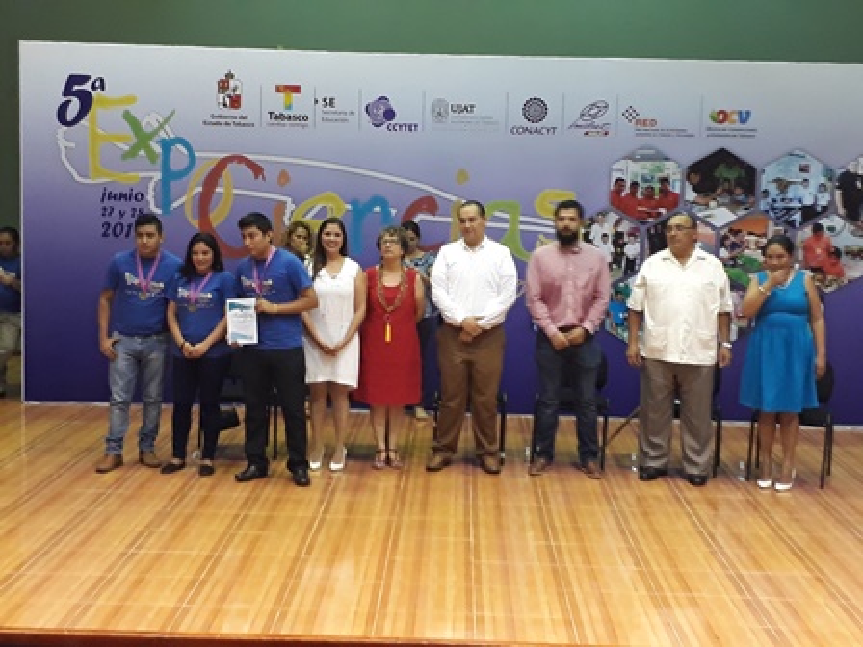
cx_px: 432
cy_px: 324
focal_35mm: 27
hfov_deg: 65.3
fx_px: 673
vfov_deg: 51.4
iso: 200
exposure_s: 1/15
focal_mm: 3.6
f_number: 1.9
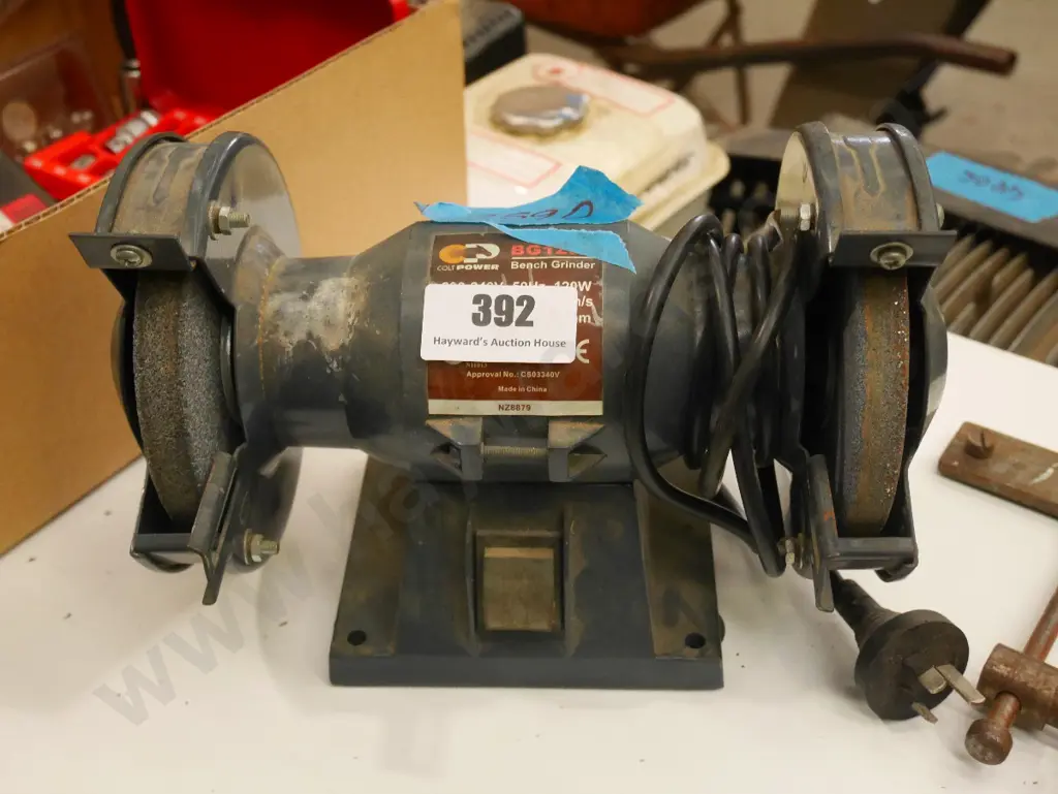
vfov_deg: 32.9
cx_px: 529
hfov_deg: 42.9
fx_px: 1345
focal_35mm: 44
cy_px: 397
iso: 3200
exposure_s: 1/250
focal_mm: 22
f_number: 4.9
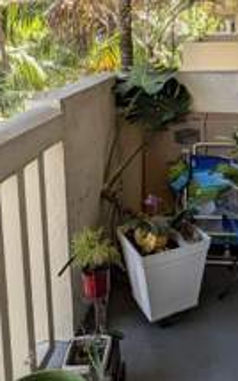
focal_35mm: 38
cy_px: 82
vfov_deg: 48.9
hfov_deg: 32.2
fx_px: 394
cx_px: 208
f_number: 1.7
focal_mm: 2.02
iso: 51
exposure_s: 1/433
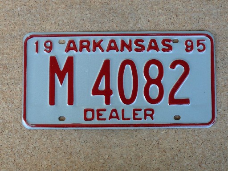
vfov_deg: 30.9
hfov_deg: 40.4
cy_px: 86
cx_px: 114
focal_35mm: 47
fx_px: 310
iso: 100
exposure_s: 1/40
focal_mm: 7
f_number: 3.3
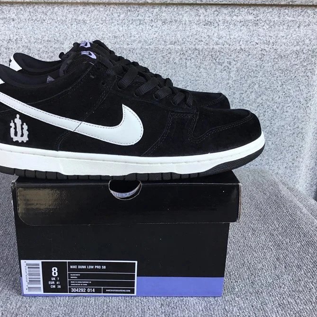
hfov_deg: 44.6
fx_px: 383
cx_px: 122
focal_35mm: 37
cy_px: 160
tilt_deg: -20.0
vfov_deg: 44.9
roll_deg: +0.1
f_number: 2.4
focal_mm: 3.3
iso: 25
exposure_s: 1/221
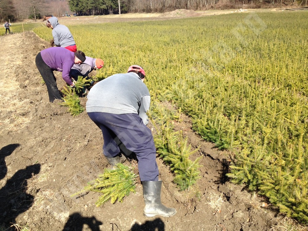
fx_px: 311
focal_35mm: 35
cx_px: 154
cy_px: 116
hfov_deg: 52.6
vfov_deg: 40.7
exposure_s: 1/836
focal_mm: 4.28
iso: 50
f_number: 2.4
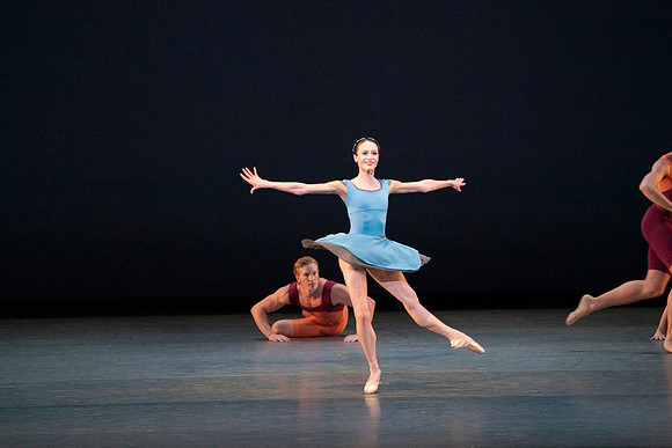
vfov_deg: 4.5
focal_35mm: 309
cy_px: 224
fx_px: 5769
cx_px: 336
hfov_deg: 6.7
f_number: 5.6
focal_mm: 309
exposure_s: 1/400
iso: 6400
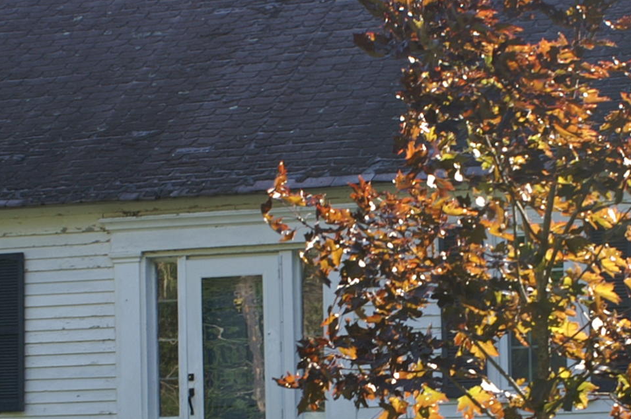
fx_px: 2311
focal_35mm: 132
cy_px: 350
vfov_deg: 10.3
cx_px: 408
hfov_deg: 15.5
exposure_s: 1/80
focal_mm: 28
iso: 100
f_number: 7.1
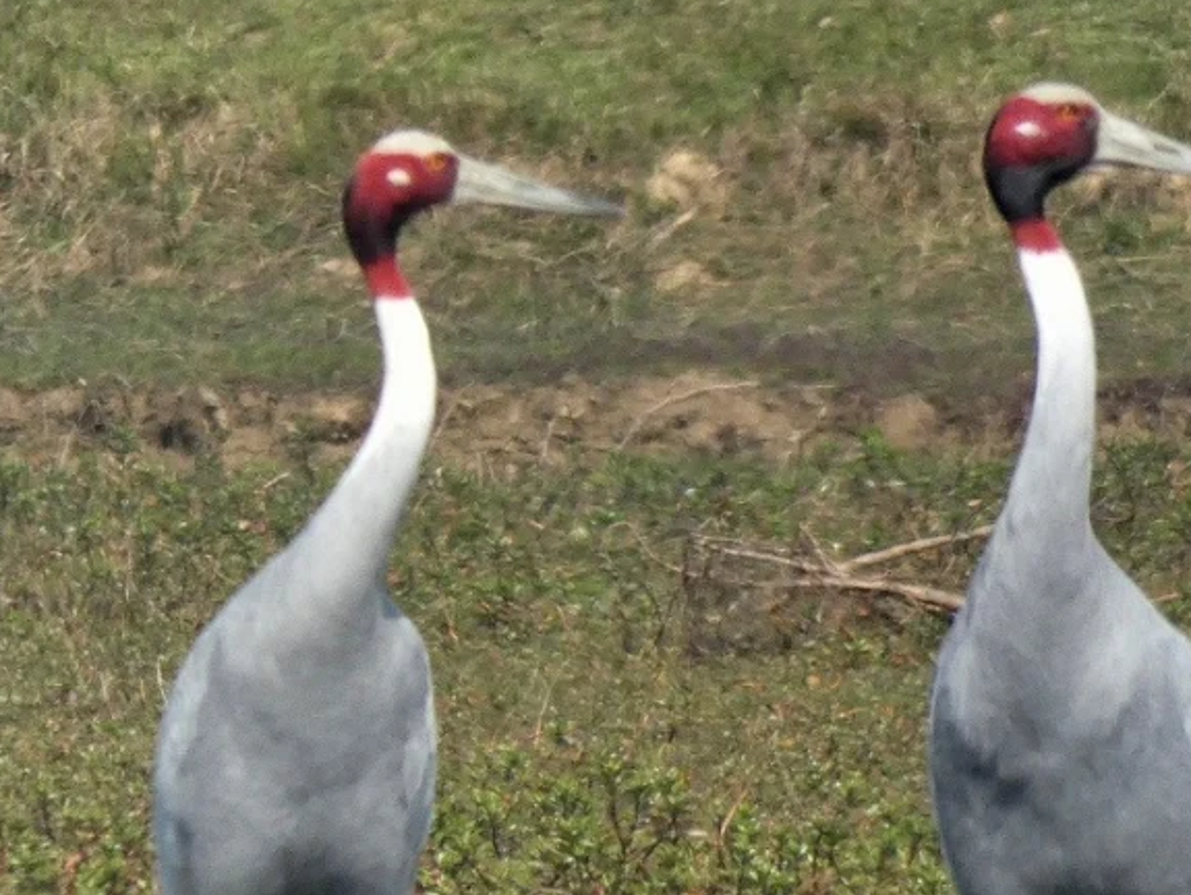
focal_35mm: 2780
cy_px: 512
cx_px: 813
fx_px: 95709
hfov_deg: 0.7
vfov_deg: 0.5
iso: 200
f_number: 6.3
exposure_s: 1/1000
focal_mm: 215
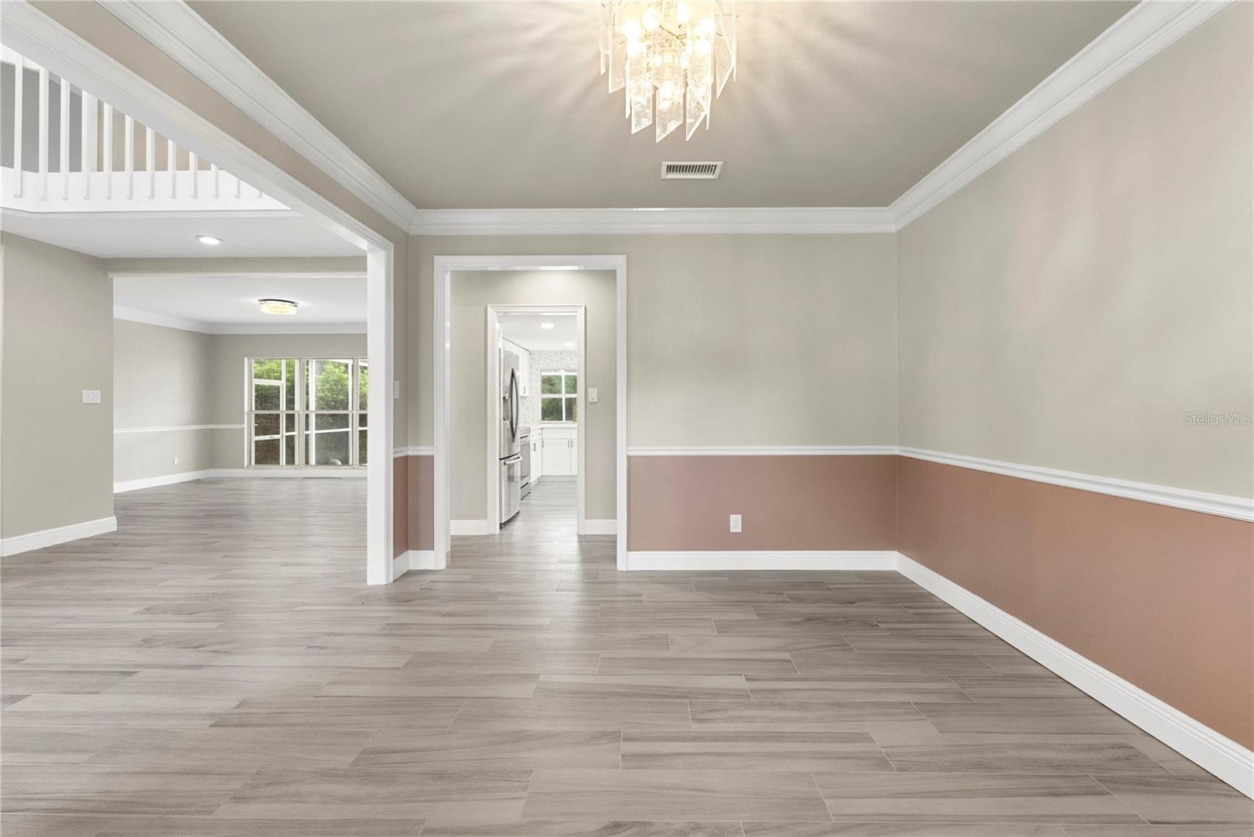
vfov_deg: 72.1
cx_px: 627
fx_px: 575
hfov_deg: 95.0
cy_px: 418
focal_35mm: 16
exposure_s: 1/15
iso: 2000
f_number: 9
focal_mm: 16.5
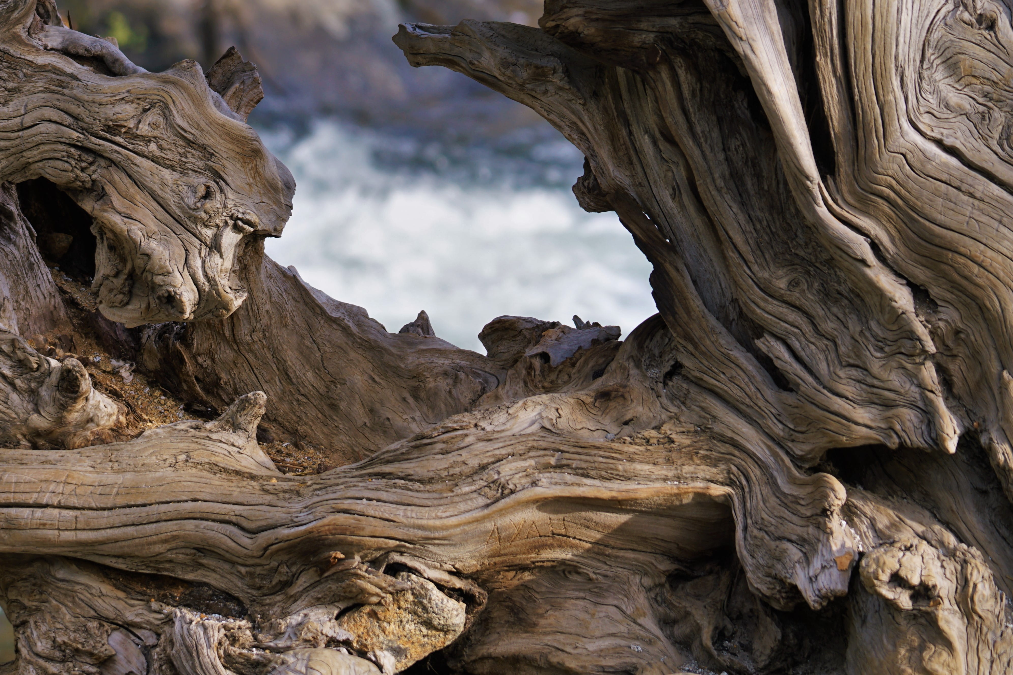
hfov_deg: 9.4
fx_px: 6135
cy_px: 240
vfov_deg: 6.3
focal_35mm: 218
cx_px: 26
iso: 100
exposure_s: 1/160
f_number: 5
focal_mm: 109
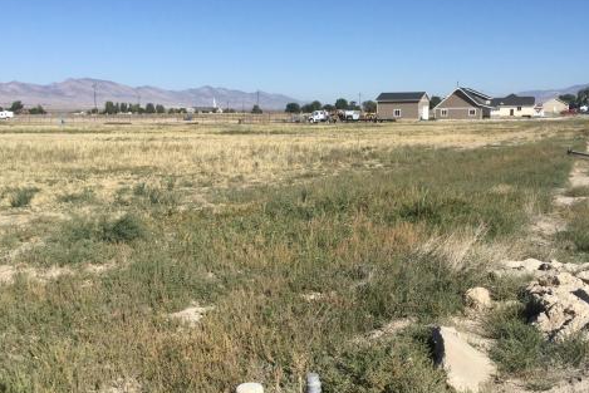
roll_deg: -0.4
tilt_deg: -13.3
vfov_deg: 30.4
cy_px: 242
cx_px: 313
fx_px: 720
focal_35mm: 44
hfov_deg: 44.5
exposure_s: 1/1733
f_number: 2.4
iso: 25
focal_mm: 3.3
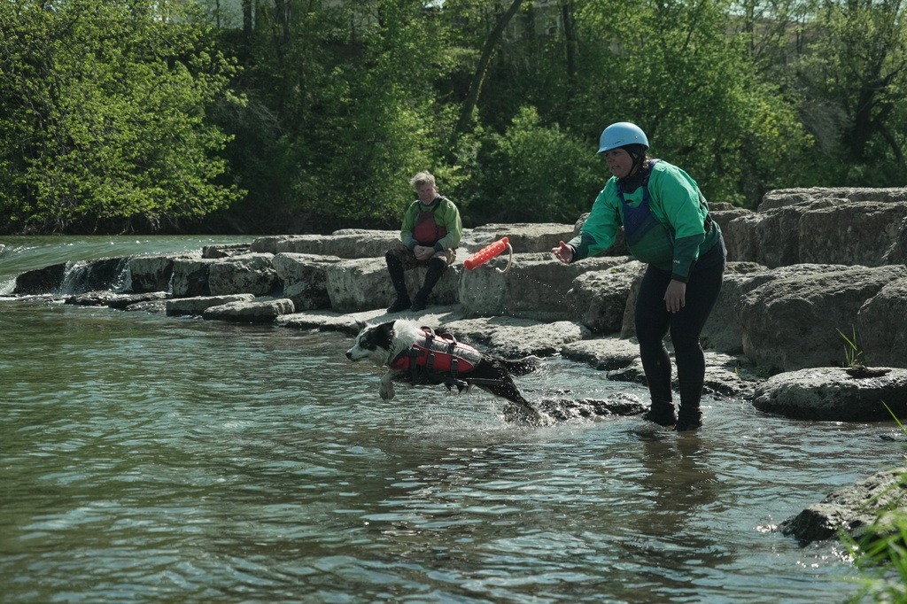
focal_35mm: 72
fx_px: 1813
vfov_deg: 18.9
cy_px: 302
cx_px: 454
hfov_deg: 28.1
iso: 2000
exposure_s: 1/4000
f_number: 5.6
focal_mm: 72
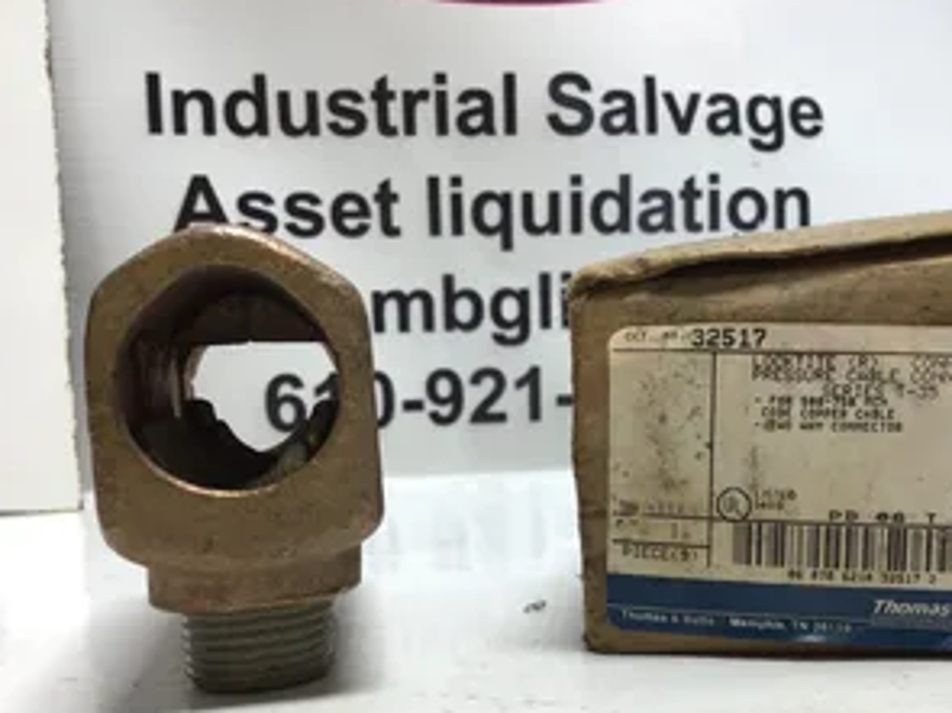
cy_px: 465
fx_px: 1155
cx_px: 568
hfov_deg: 44.6
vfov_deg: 34.1
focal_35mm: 42
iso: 40
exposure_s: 1/120
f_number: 2.4
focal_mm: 3.3
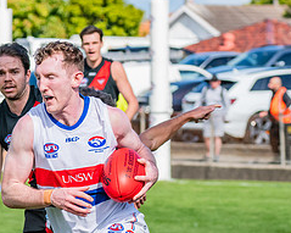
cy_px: 213
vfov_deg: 3.7
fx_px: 3581
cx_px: 52
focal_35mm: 416
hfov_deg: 4.6
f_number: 8
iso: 800
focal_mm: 170
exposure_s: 1/1600
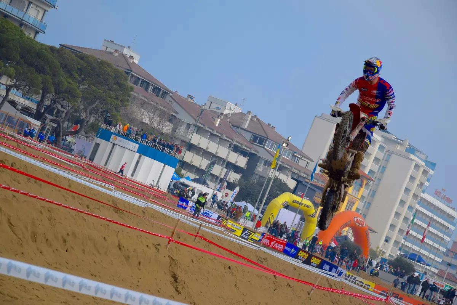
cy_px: 152
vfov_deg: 10.8
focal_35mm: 128
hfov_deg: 16.1
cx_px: 228
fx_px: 1618
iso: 400
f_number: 6.3
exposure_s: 1/1600
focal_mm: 85
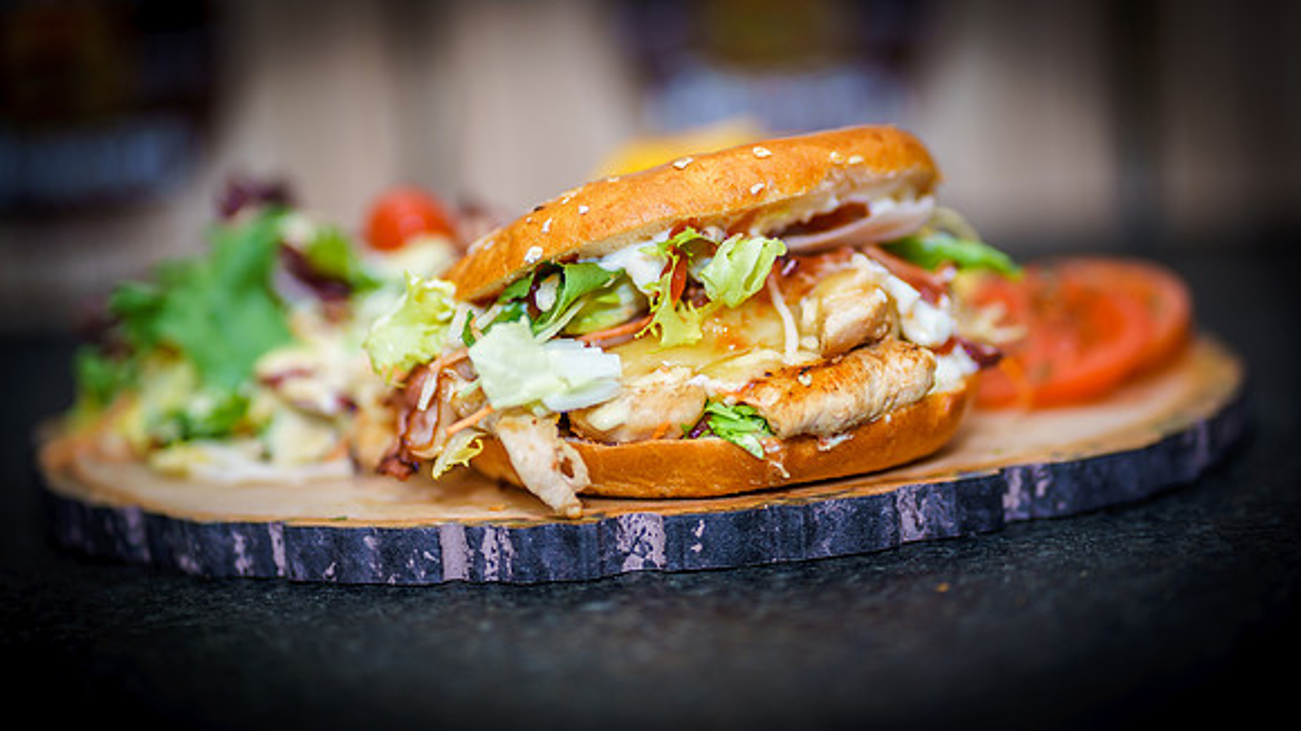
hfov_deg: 23.4
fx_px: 3145
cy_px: 319
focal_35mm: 91
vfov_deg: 13.3
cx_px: 648
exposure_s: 1/80
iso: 100
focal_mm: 85
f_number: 1.8
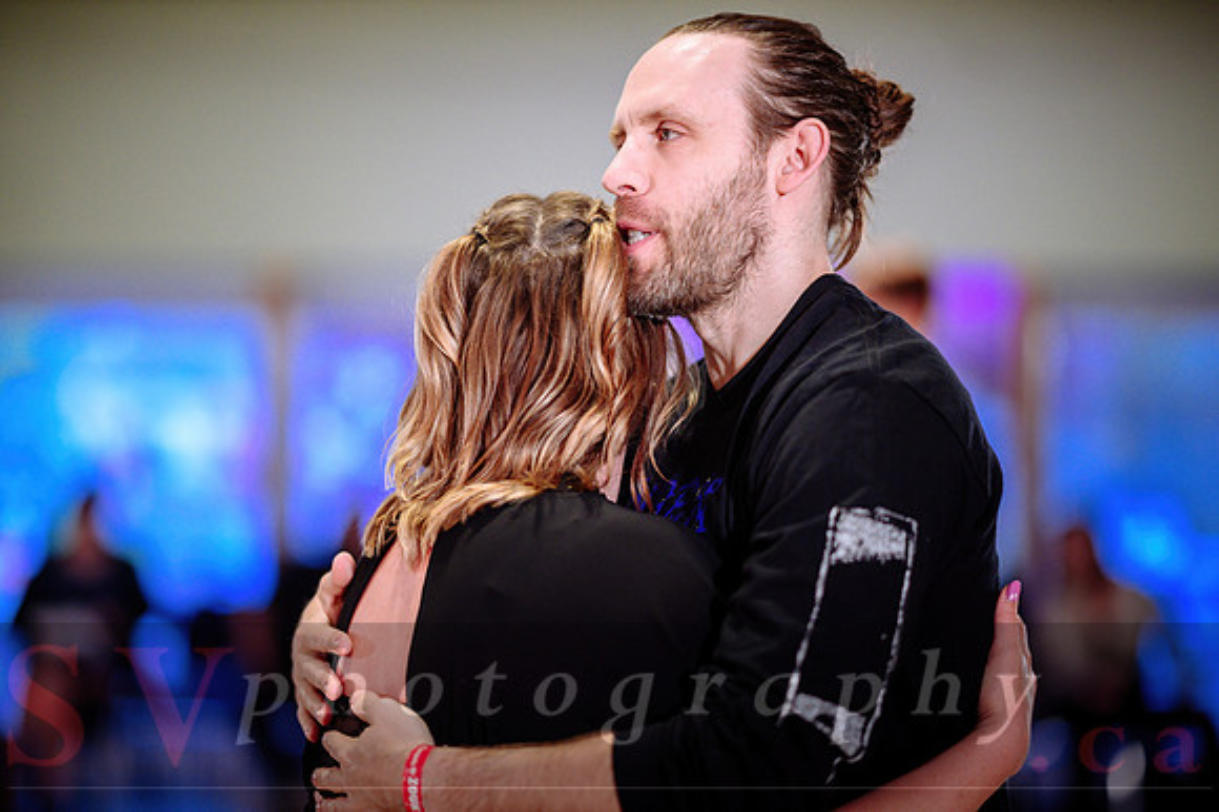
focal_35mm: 105
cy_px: 406
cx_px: 610
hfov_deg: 19.5
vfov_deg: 13.0
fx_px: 3554
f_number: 1.4
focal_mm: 105
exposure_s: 1/500
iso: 1250
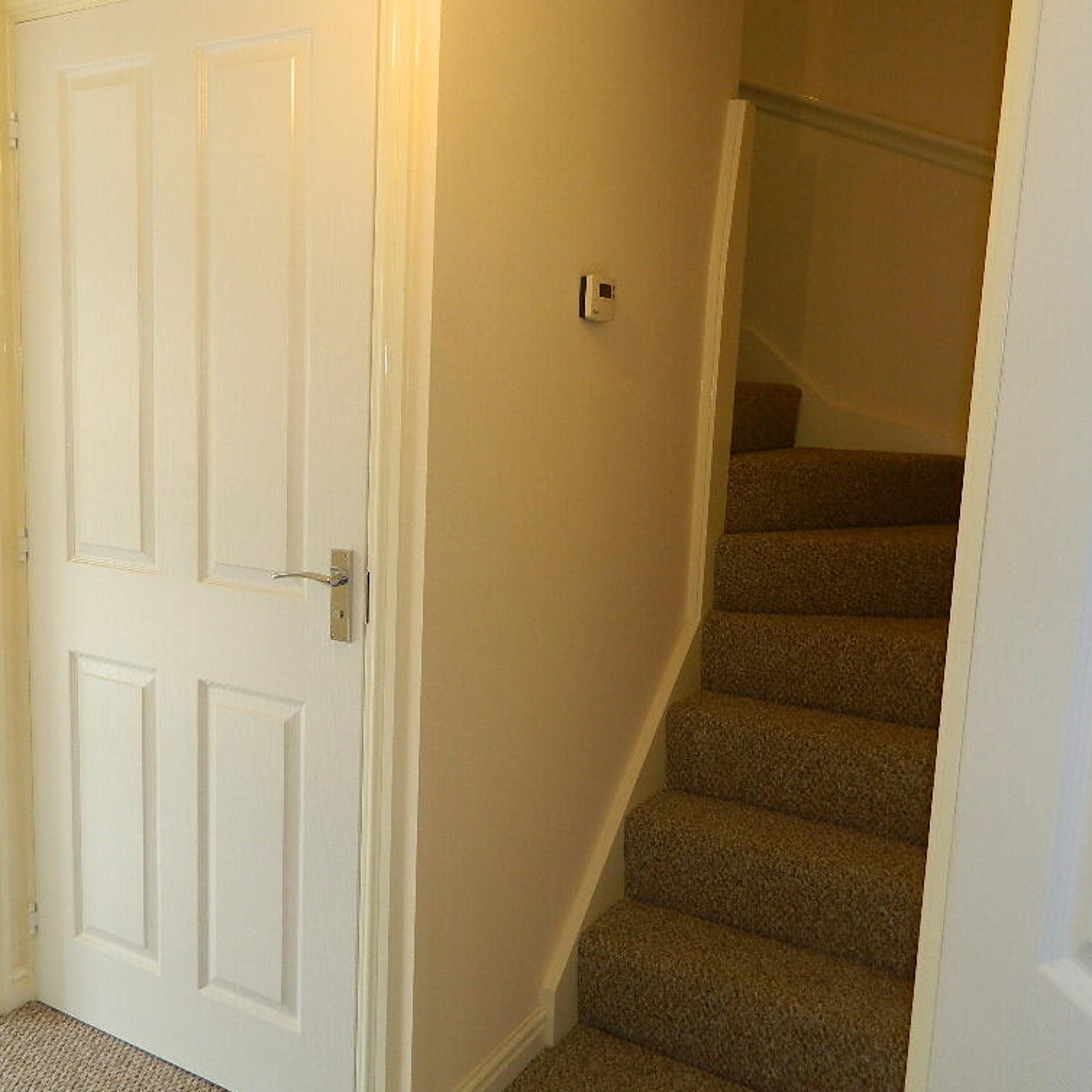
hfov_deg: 53.8
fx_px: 1071
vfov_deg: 54.0
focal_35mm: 30
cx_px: 463
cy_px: 543
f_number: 3.1
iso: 140
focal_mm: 4.5
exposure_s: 1/30
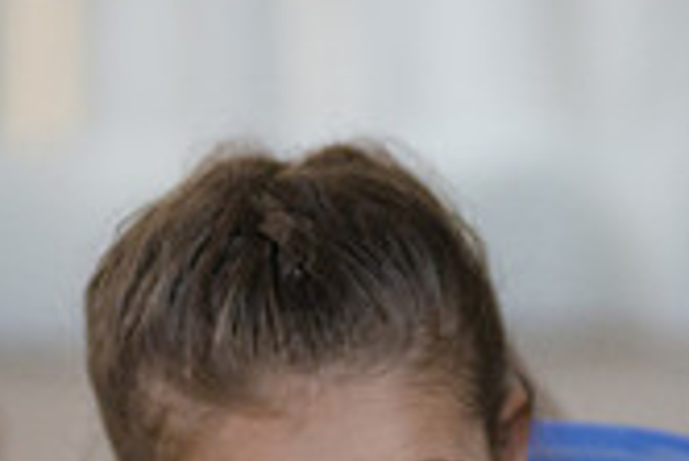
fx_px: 13370
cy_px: 679
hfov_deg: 3.0
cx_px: 295
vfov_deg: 2.0
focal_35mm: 698
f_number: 2.8
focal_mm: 200
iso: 2000
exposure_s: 1/800
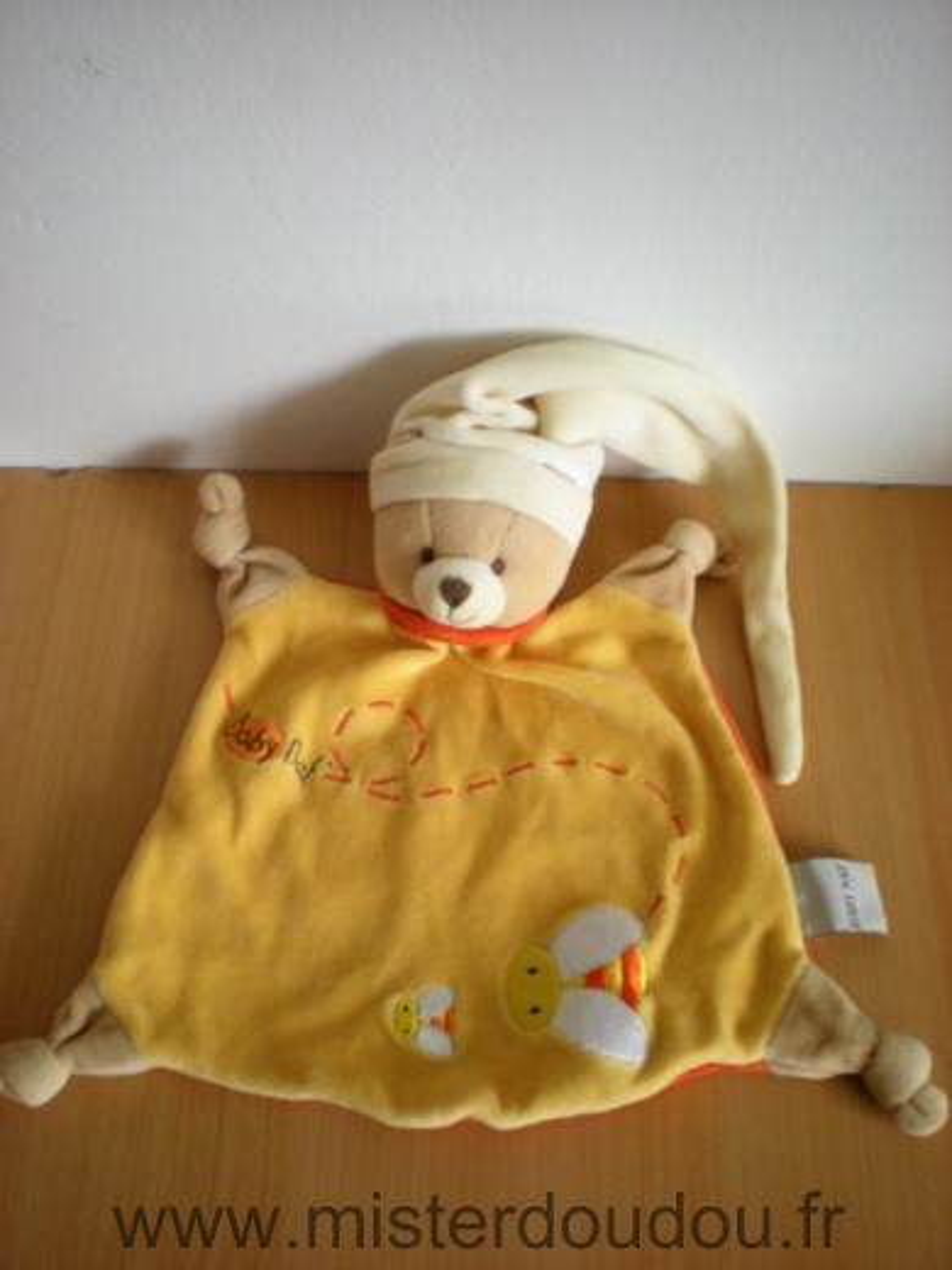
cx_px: 476
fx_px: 1393
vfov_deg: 49.0
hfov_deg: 37.7
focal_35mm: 38
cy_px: 635
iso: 200
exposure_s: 1/20
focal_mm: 6.3
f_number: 3.1
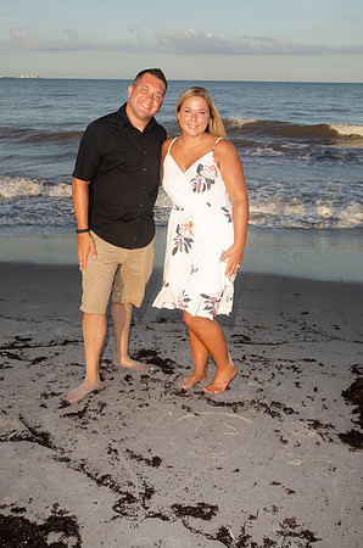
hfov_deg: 30.7
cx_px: 182
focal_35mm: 44
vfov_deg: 45.0
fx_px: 661
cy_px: 274
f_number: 7.1
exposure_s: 1/250
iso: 100
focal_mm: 29
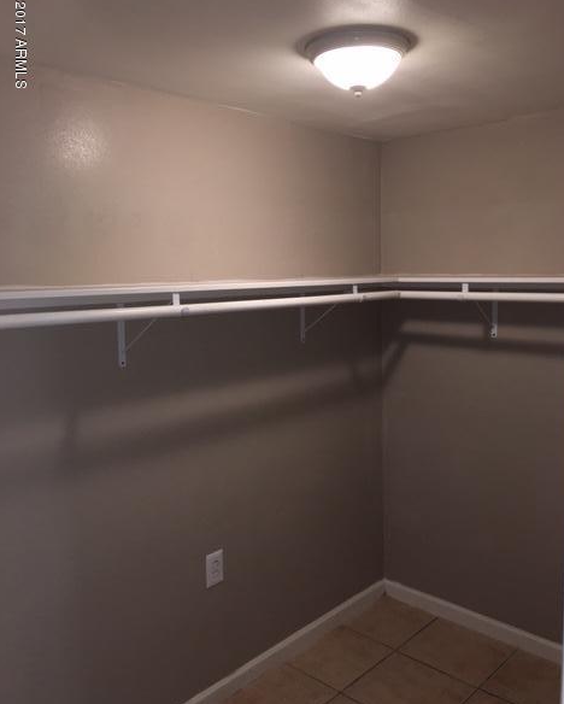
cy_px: 380
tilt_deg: -7.9
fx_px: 646
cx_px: 286
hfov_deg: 47.2
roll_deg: +0.9
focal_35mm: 31
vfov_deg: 57.1
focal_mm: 4.15
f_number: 2.2
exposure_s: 1/30
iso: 50
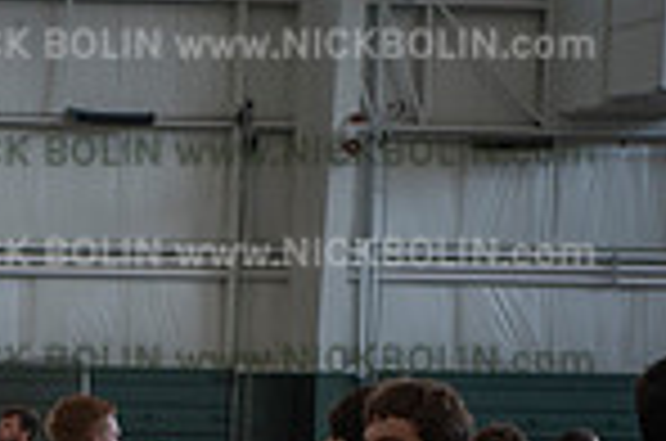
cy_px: 673
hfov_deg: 7.3
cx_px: -459
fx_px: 5077
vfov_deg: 4.9
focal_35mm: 275
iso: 640
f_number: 3.2
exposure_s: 1/320
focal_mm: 70
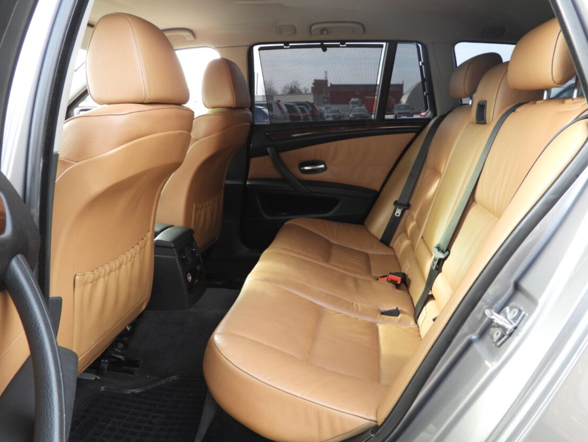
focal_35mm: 26
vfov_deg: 53.1
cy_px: 222
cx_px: 310
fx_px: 442
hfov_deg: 67.2
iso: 100
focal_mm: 4.3
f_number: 2.8
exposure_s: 1/40
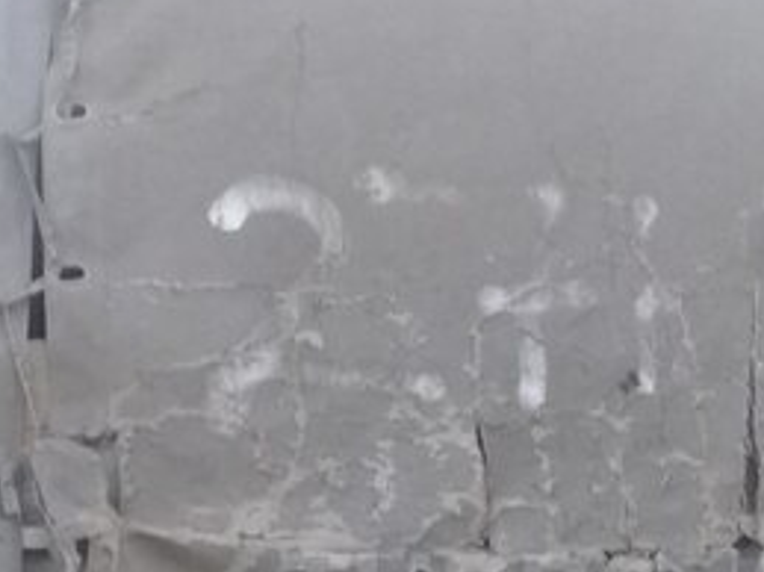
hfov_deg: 24.4
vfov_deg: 18.1
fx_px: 1743
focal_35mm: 79
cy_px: 597
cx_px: 584
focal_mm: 3.3
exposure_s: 1/33
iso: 100
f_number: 2.2
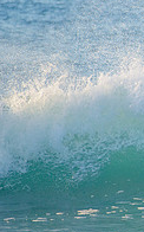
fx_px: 9516
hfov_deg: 0.9
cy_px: 60
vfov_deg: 1.4
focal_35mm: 1511
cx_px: 321
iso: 400
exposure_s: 1/1250
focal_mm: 500
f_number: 5.6
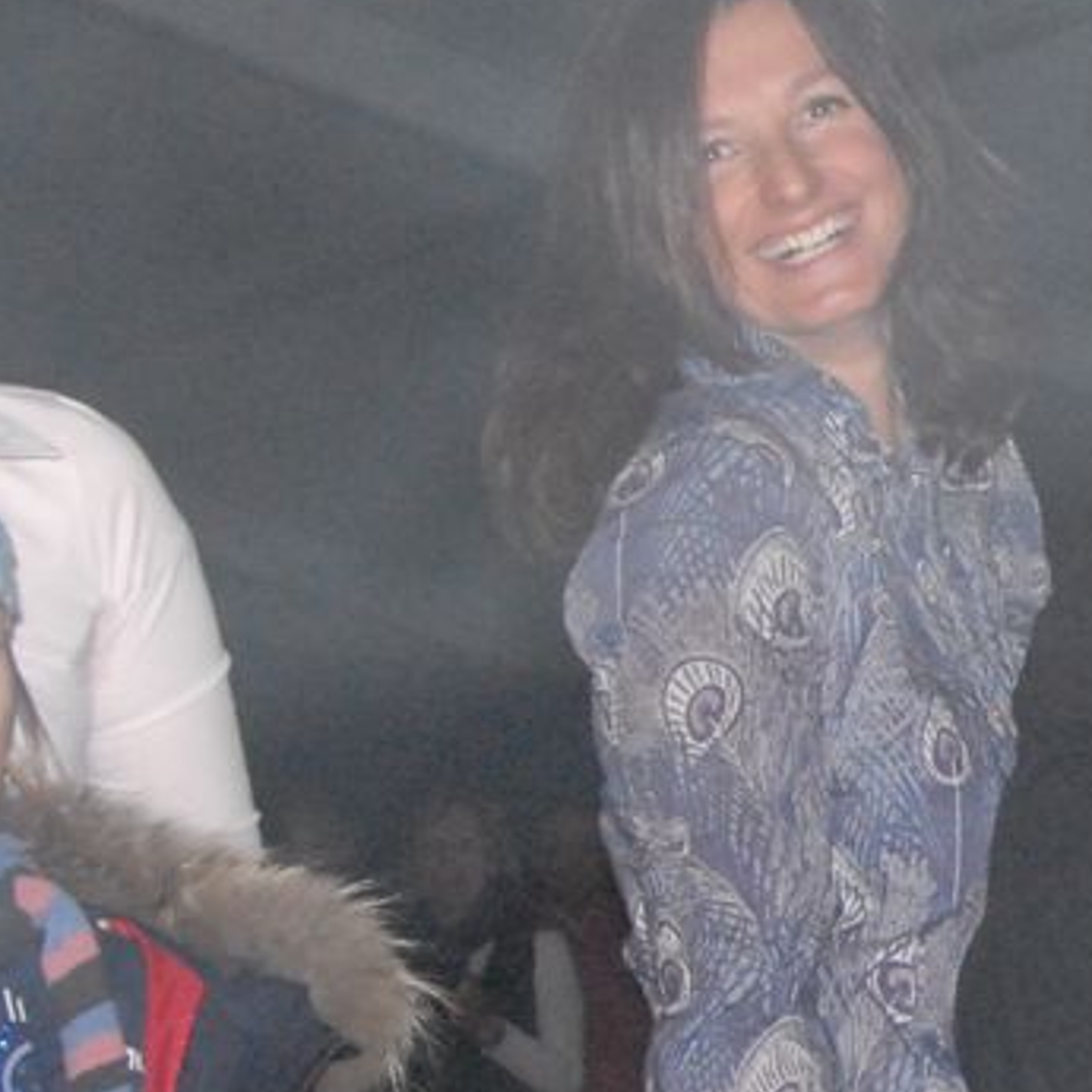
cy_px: 790
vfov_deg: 12.3
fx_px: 5068
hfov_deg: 11.8
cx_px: 1646
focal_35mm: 142
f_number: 5.6
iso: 1600
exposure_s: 1/60
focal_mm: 24
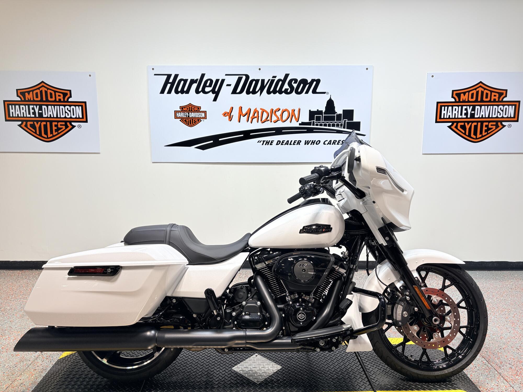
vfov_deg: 53.1
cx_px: 262
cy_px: 196
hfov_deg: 67.3
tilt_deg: -9.2
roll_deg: +0.5
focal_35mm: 26
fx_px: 393
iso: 32
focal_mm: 5.96
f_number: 1.6
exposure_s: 1/136
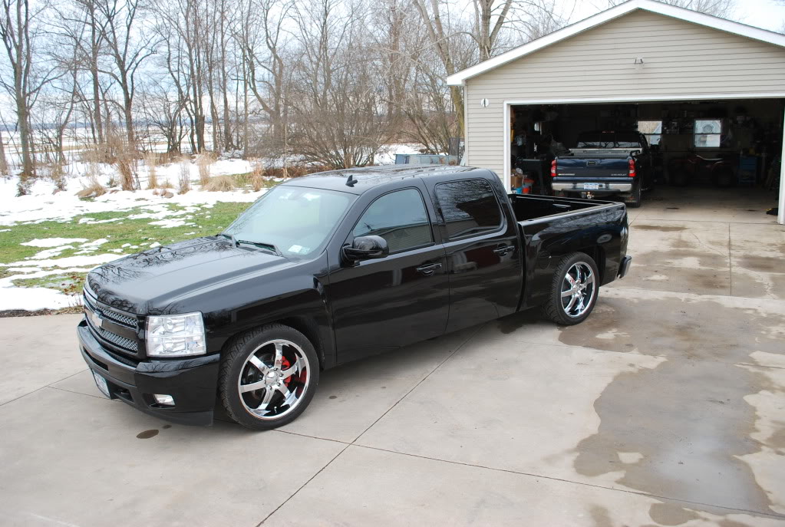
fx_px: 721
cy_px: 264
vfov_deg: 40.2
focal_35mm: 33
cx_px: 392
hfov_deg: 57.1
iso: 180
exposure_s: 1/125
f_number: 5.6
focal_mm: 22
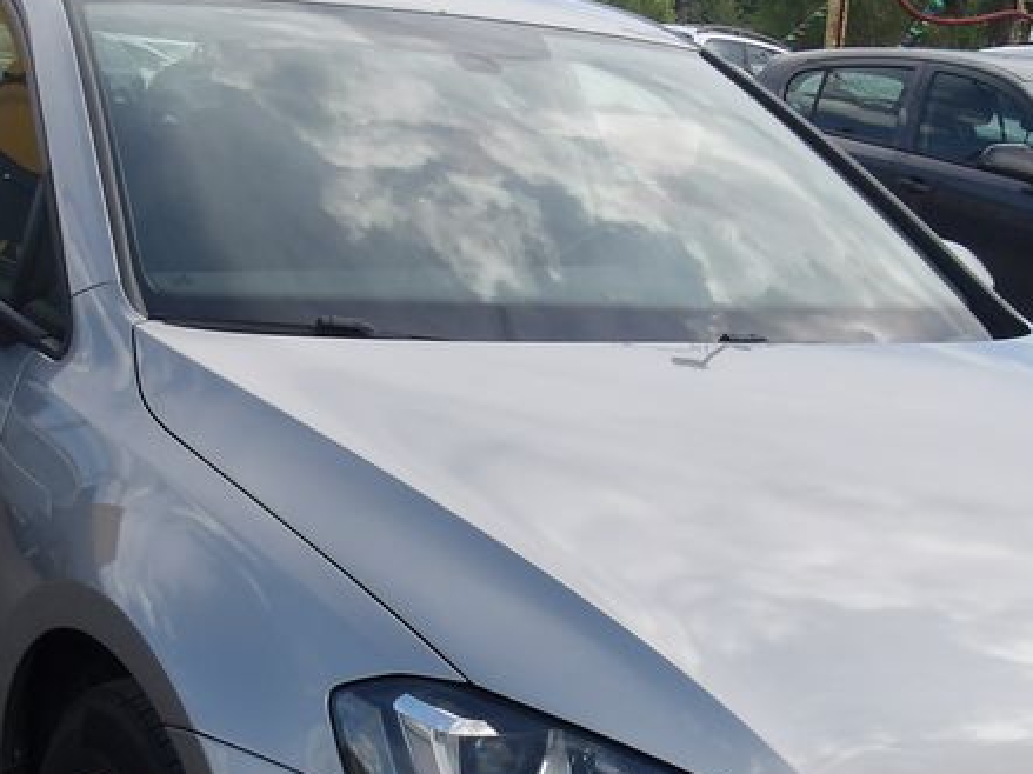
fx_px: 1880
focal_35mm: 63
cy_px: 654
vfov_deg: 22.8
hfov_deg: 30.7
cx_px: 525
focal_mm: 4.9
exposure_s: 1/876
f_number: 3
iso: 100
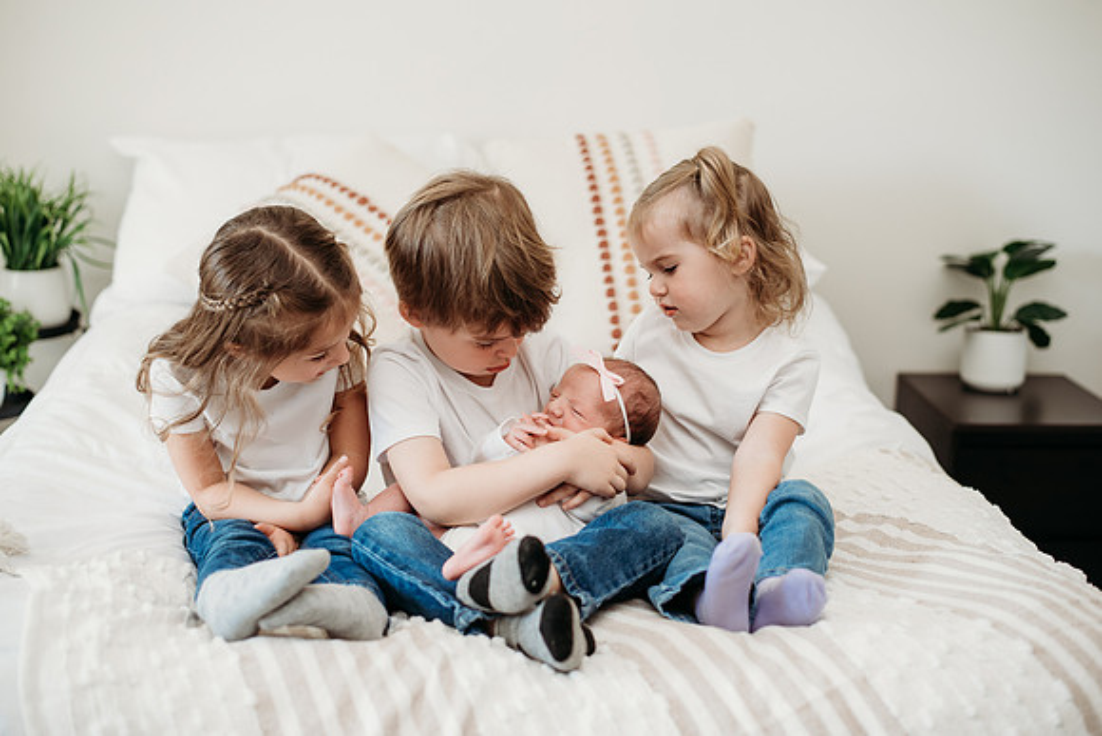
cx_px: 551
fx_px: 1531
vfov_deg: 27.0
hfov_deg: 39.6
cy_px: 368
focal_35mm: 50
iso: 500
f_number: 2.5
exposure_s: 1/200
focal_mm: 50
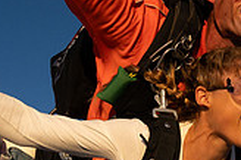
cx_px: 228
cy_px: 149
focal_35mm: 85
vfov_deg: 15.8
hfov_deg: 23.2
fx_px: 568
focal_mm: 24
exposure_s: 1/2000
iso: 1250
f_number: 9
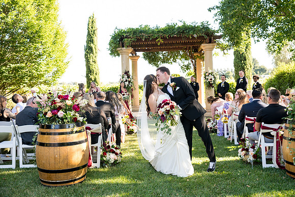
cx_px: 148
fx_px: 287
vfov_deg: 37.9
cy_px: 98
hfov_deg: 54.4
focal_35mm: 35
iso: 800
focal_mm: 35
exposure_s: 1/400
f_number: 4
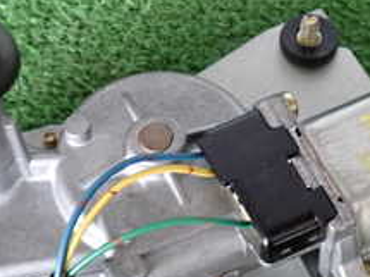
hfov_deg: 18.6
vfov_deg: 13.9
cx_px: 198
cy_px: 162
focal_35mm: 106
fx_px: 1132
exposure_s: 1/40
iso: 250
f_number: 2.7
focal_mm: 6.83
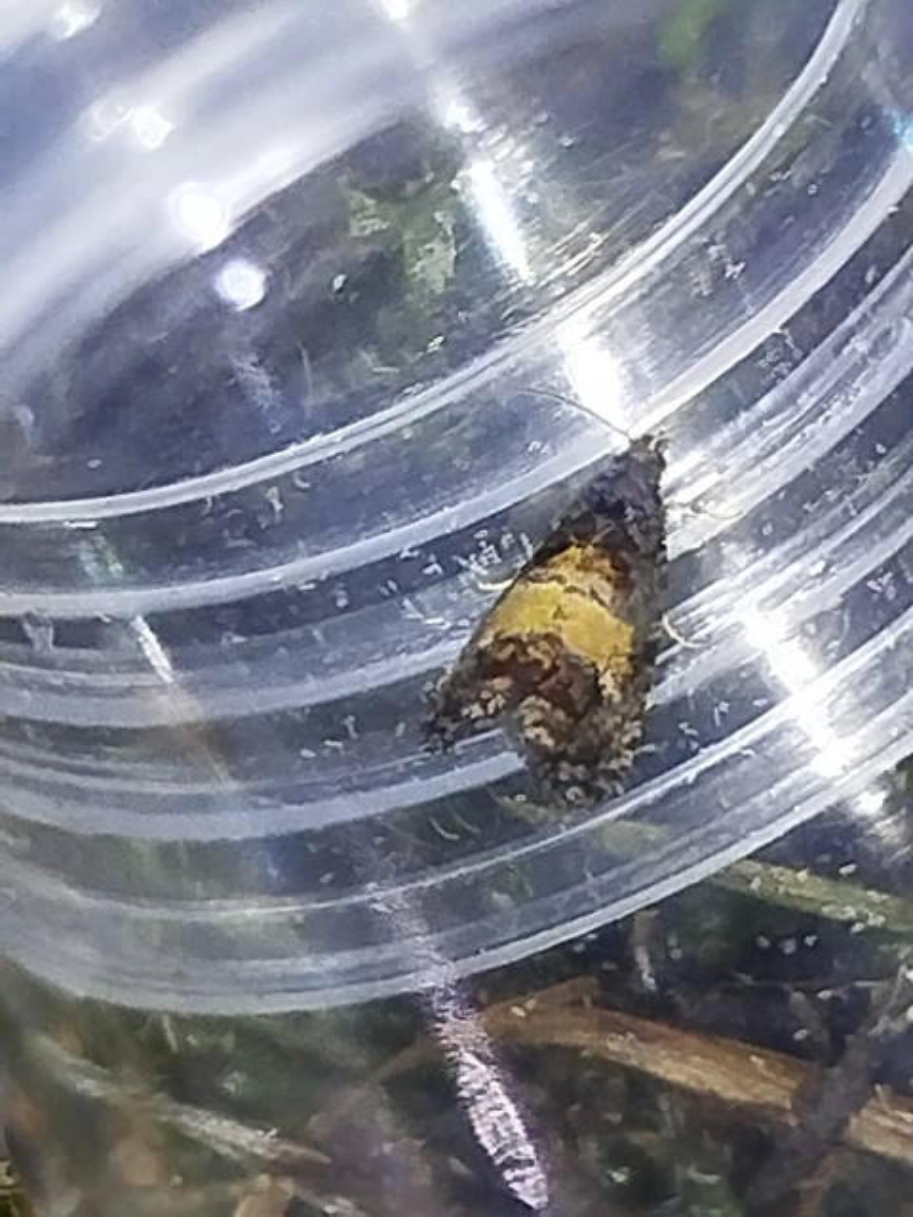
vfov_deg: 13.1
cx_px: 456
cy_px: 608
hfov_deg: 9.8
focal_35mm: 151
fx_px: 5310
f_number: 1.7
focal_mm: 5.31
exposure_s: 1/50
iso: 200
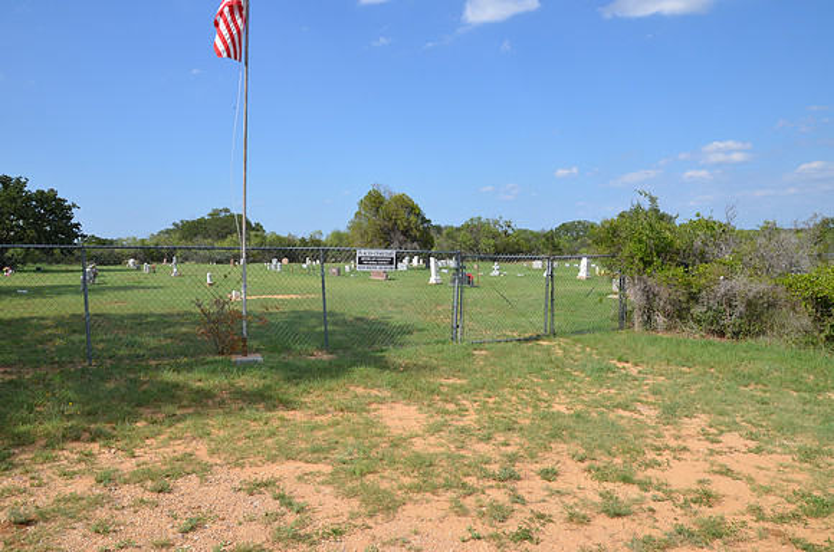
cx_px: 417
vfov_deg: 50.2
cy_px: 276
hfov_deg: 70.6
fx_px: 589
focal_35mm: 26
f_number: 8
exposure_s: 1/250
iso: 100
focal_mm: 17
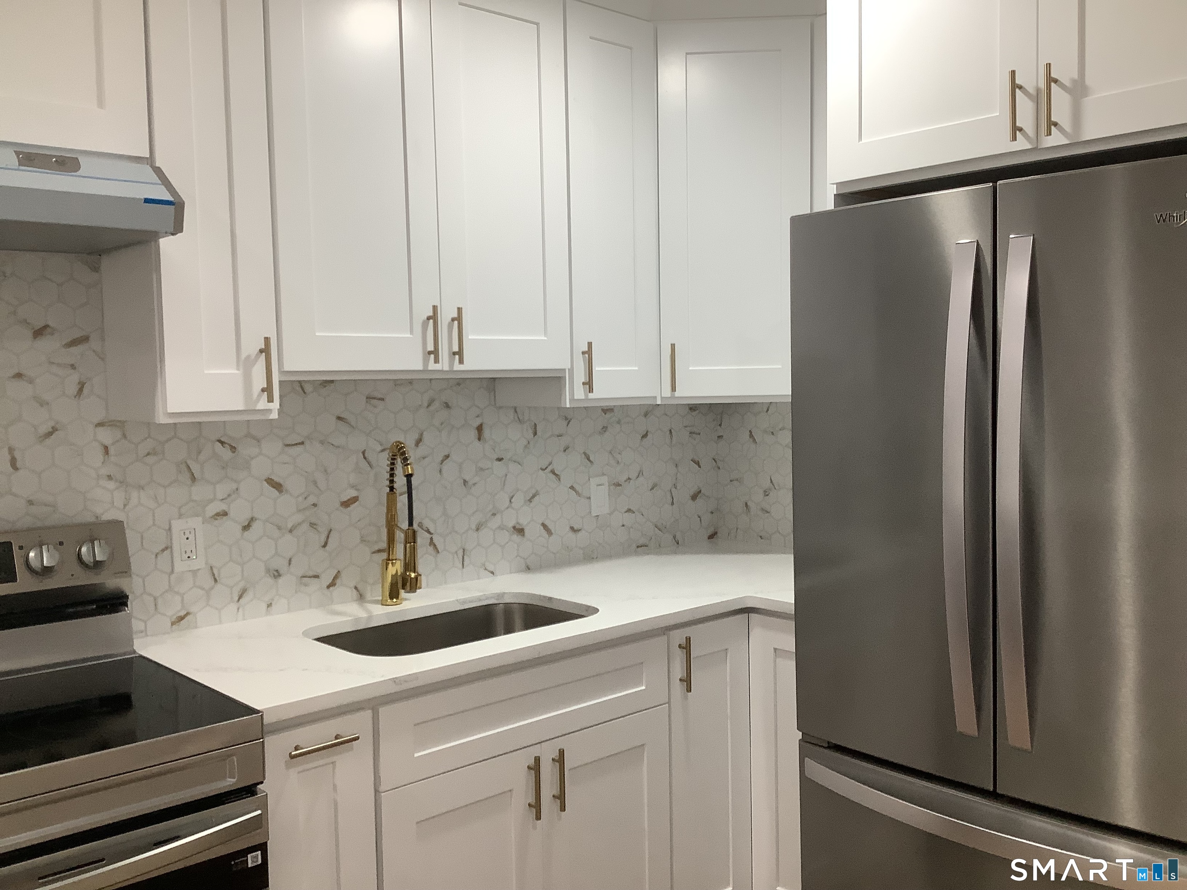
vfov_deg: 45.4
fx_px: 1063
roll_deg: +1.1
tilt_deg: -5.3
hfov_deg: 58.4
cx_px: 594
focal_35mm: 31
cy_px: 445
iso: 100
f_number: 2.4
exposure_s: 1/60
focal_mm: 3.3
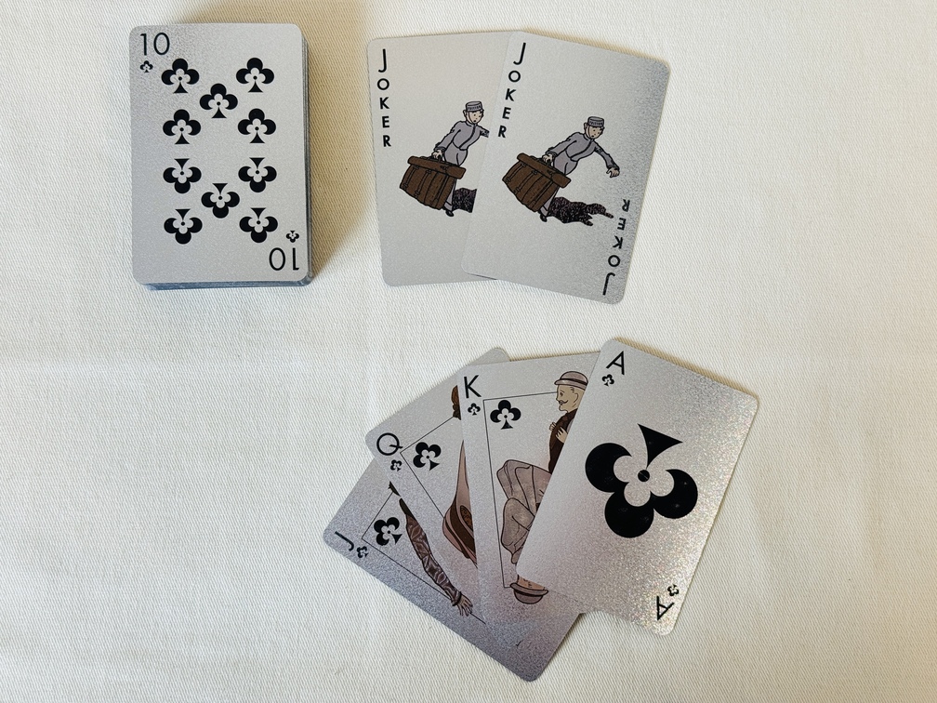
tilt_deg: -83.5
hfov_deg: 39.7
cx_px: 468
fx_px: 1299
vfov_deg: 30.3
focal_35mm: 48
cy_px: 352
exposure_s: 1/50
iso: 100
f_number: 1.78
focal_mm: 6.76
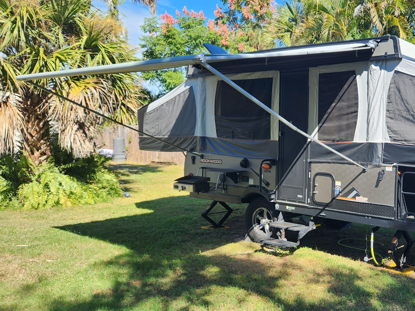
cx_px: 324
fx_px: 432
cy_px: 154
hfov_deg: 48.8
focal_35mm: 36
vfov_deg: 39.7
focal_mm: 5.4
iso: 20
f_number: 1.8
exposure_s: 1/582
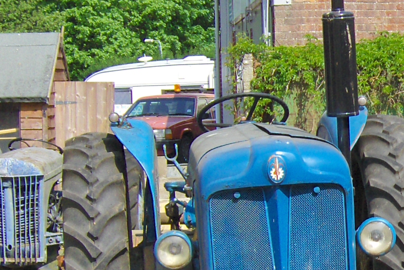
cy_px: 186
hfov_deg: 16.6
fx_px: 1324
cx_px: 491
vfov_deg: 11.6
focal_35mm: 118
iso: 100
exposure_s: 1/435
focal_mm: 7.5
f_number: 5.5
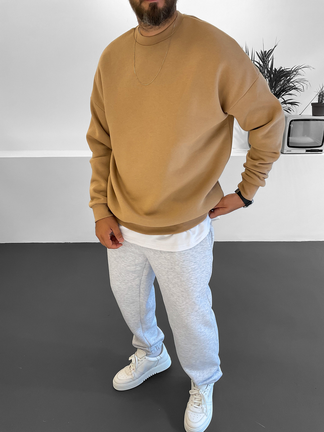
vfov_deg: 61.7
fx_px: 362
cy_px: 216
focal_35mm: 29
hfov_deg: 48.2
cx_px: 162
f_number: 1.8
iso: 40
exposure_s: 1/100
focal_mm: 3
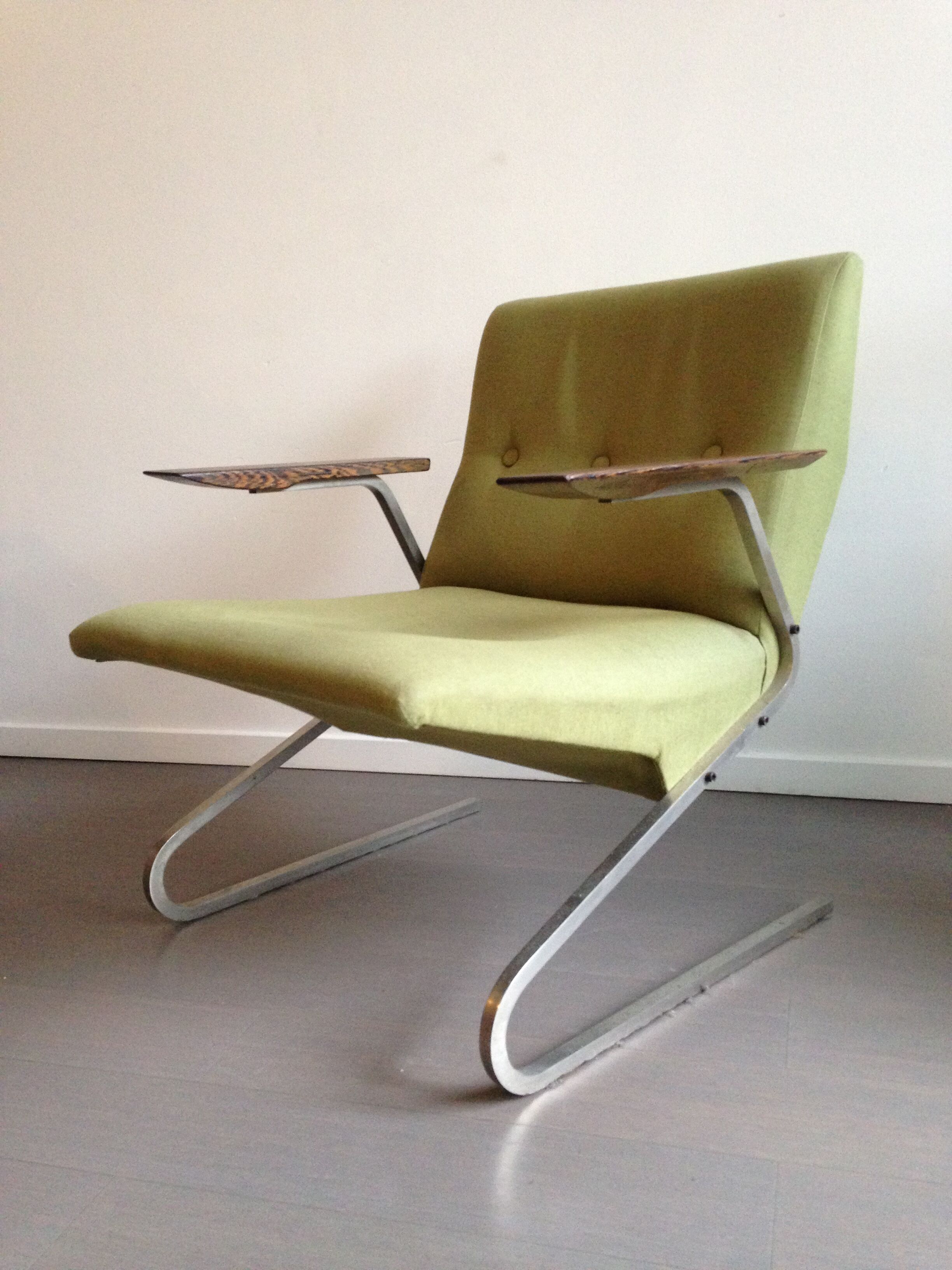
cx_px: 476
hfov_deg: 42.9
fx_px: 1210
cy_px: 635
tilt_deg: -11.4
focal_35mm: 33
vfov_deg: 55.4
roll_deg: +2.0
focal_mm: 4.12
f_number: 2.4
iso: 320
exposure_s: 1/20
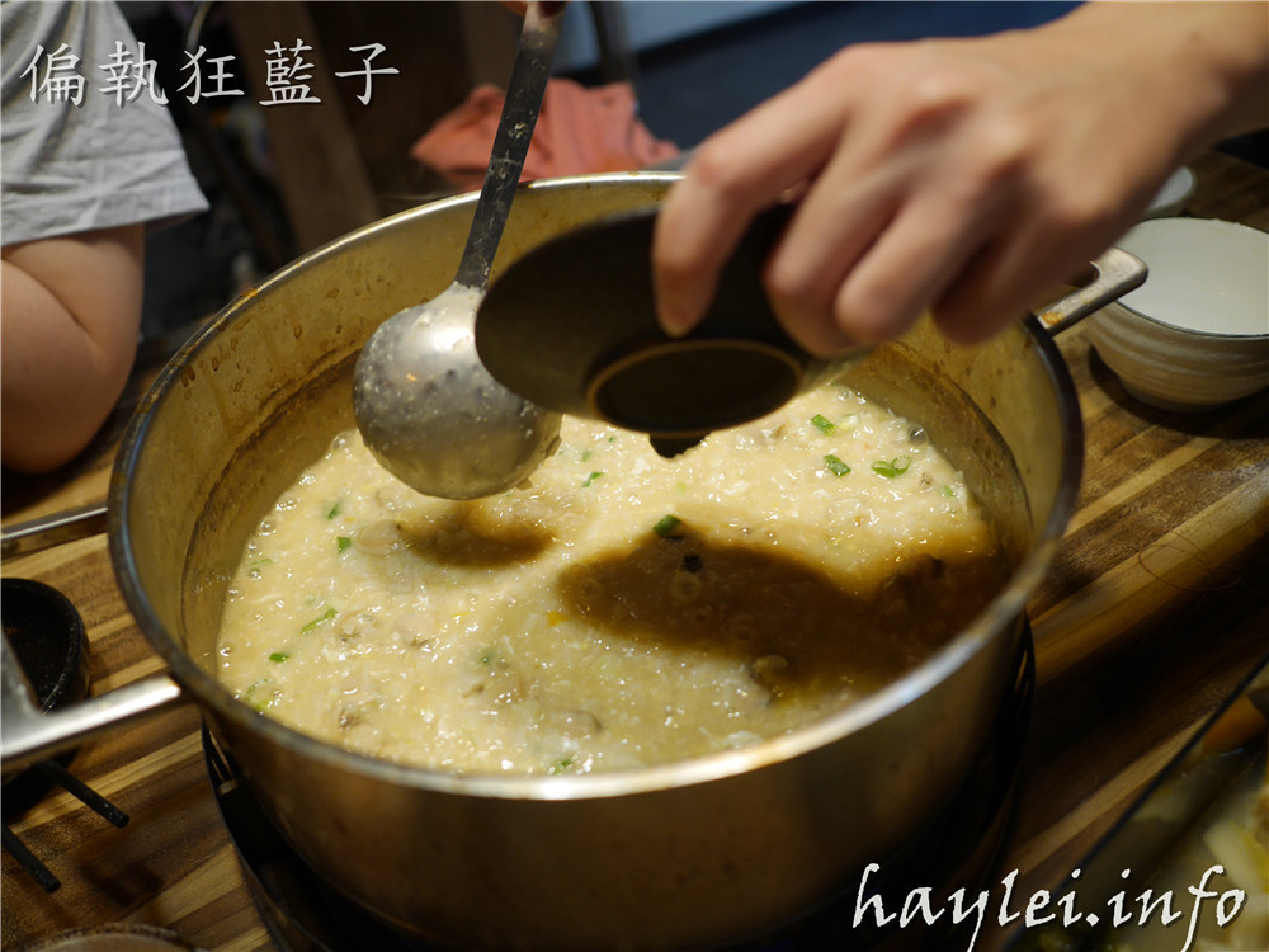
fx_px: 1100
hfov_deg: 60.0
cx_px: 634
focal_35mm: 30
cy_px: 476
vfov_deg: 46.8
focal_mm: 15
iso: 320
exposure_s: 1/60
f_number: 1.7
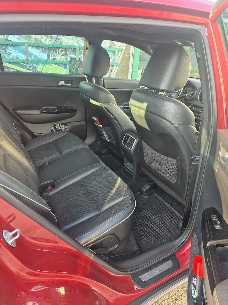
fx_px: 202
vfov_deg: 73.9
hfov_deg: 58.9
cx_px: 114
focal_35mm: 23
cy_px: 152
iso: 160
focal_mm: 5.4
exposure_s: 1/182
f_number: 1.8
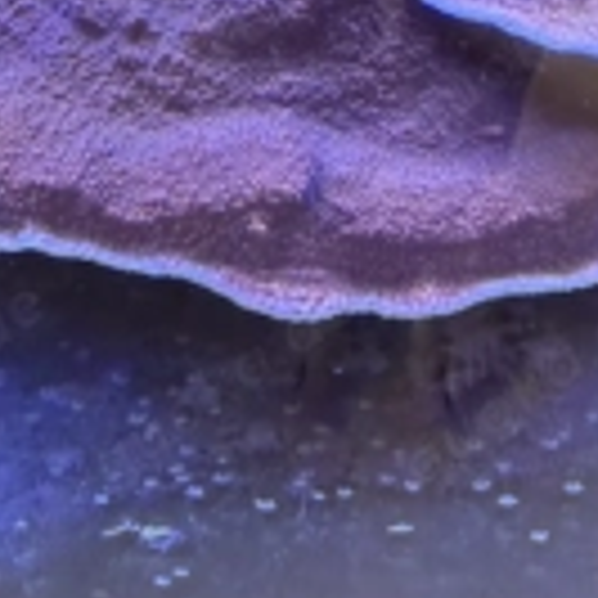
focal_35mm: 64
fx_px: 1251
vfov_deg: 23.0
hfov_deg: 26.8
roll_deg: +0.1
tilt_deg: -37.4
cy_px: -234
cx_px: 387
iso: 200
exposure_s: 1/82
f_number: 2.2
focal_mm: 2.22
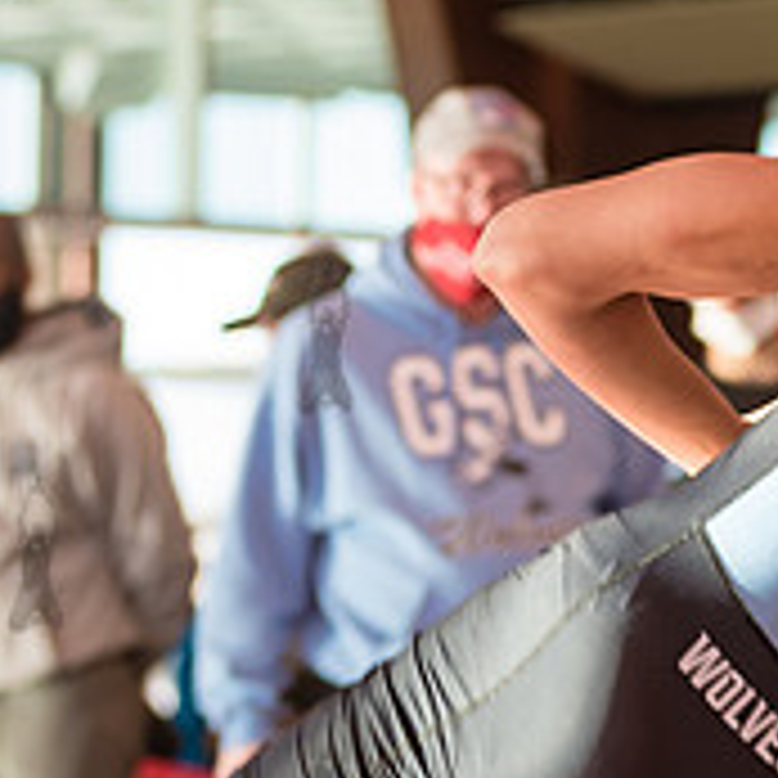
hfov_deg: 5.4
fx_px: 8239
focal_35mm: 324
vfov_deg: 5.4
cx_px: 841
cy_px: 547
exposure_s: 1/400
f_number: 4
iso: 400
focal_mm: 105
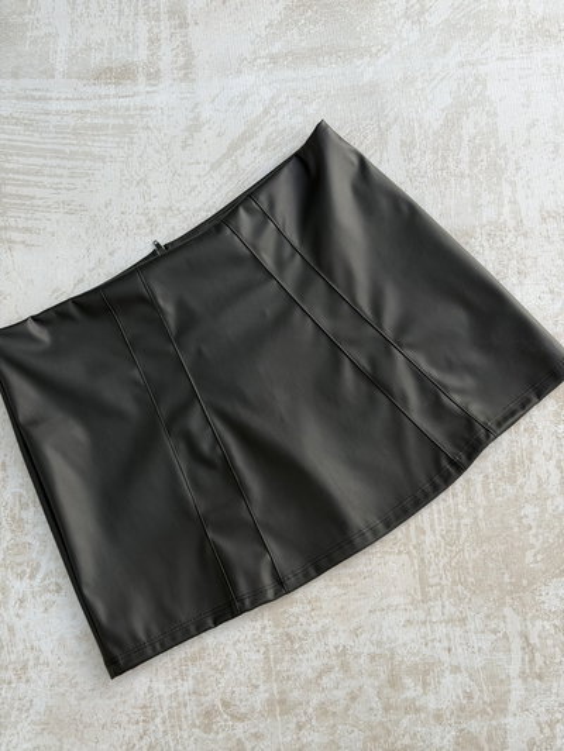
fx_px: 1042
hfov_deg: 30.3
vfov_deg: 39.6
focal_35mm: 48
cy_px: 376
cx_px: 282
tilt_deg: -79.3
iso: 100
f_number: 1.78
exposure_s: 1/108
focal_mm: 6.76
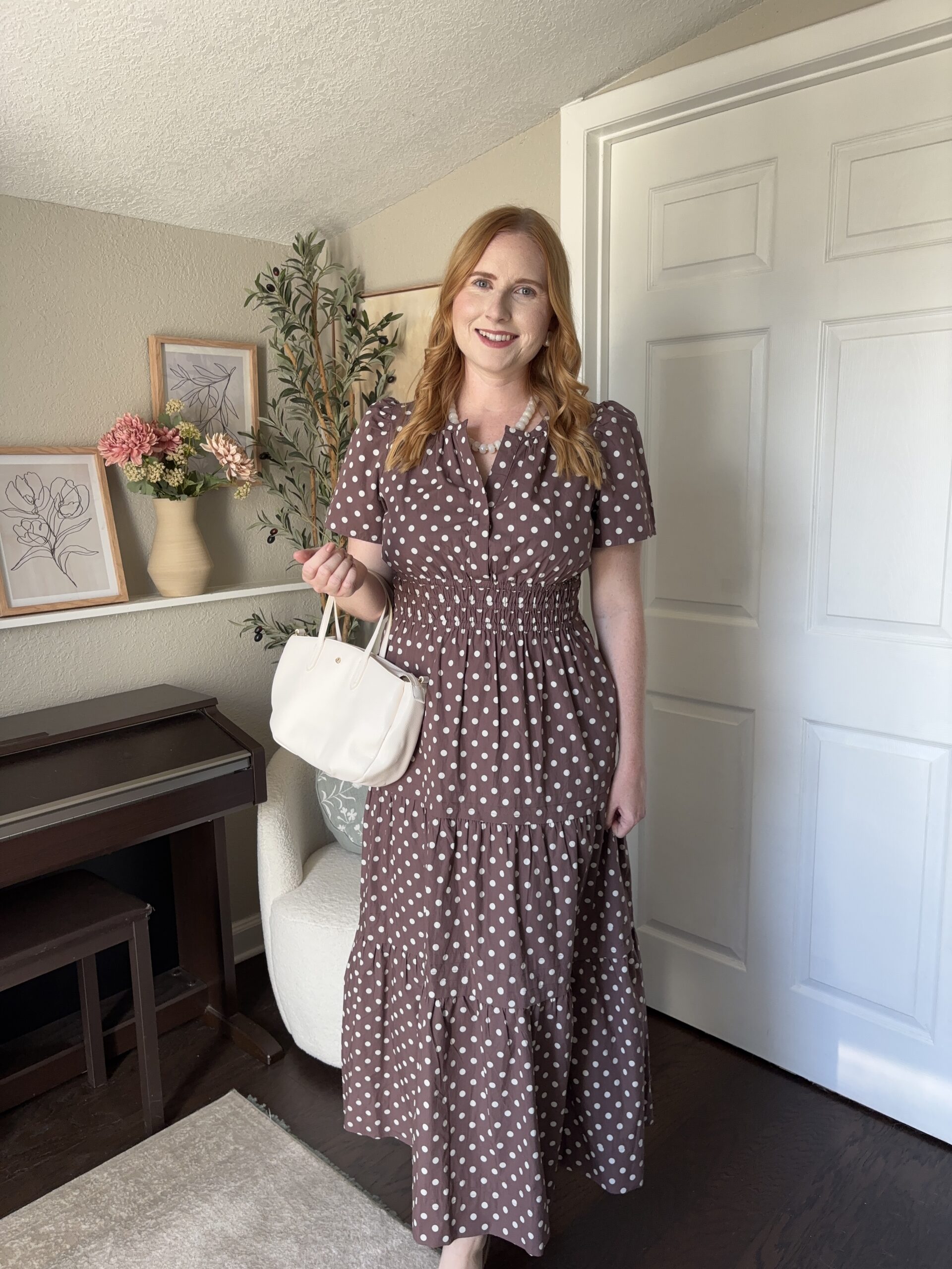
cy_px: 634
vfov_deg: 67.3
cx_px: 476
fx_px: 953
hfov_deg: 53.1
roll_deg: +0.3
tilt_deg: -10.4
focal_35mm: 26
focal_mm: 5.96
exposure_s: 1/121
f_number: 1.6
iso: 80
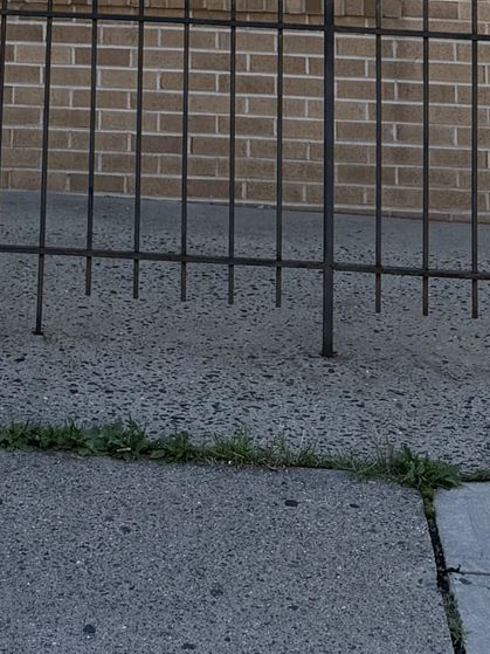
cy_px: -553
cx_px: 65
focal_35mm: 99
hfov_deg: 14.8
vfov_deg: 16.4
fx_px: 1869
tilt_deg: +9.2
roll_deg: -1.6
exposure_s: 1/1812
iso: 100
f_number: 1.78
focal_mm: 6.76
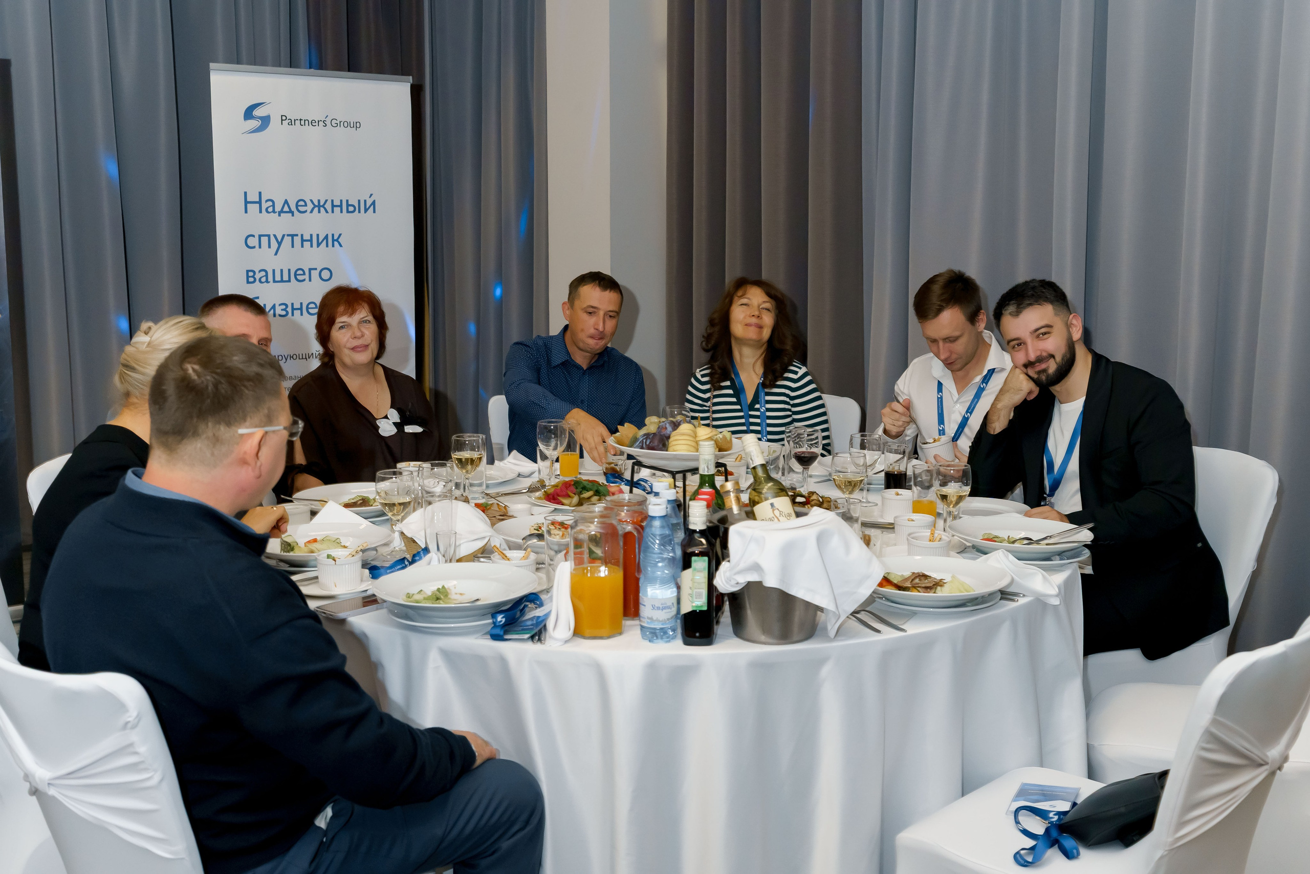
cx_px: 655
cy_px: 437
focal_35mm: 36
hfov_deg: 53.1
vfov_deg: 36.9
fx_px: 1310
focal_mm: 36
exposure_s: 1/125
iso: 3200
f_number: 5
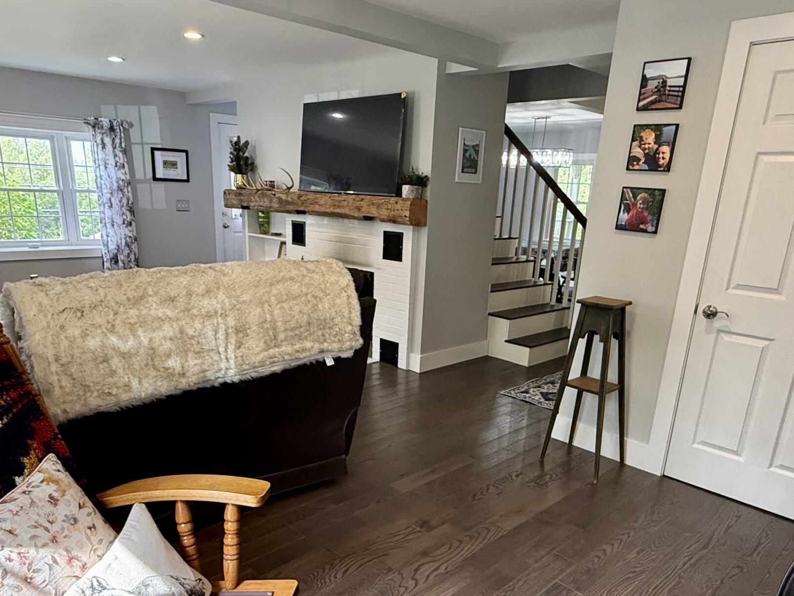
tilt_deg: -19.1
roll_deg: -2.3
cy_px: 391
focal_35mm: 26
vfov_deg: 52.2
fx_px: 597
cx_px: 397
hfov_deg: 67.3
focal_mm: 2.22
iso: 250
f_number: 2.2
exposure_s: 1/120
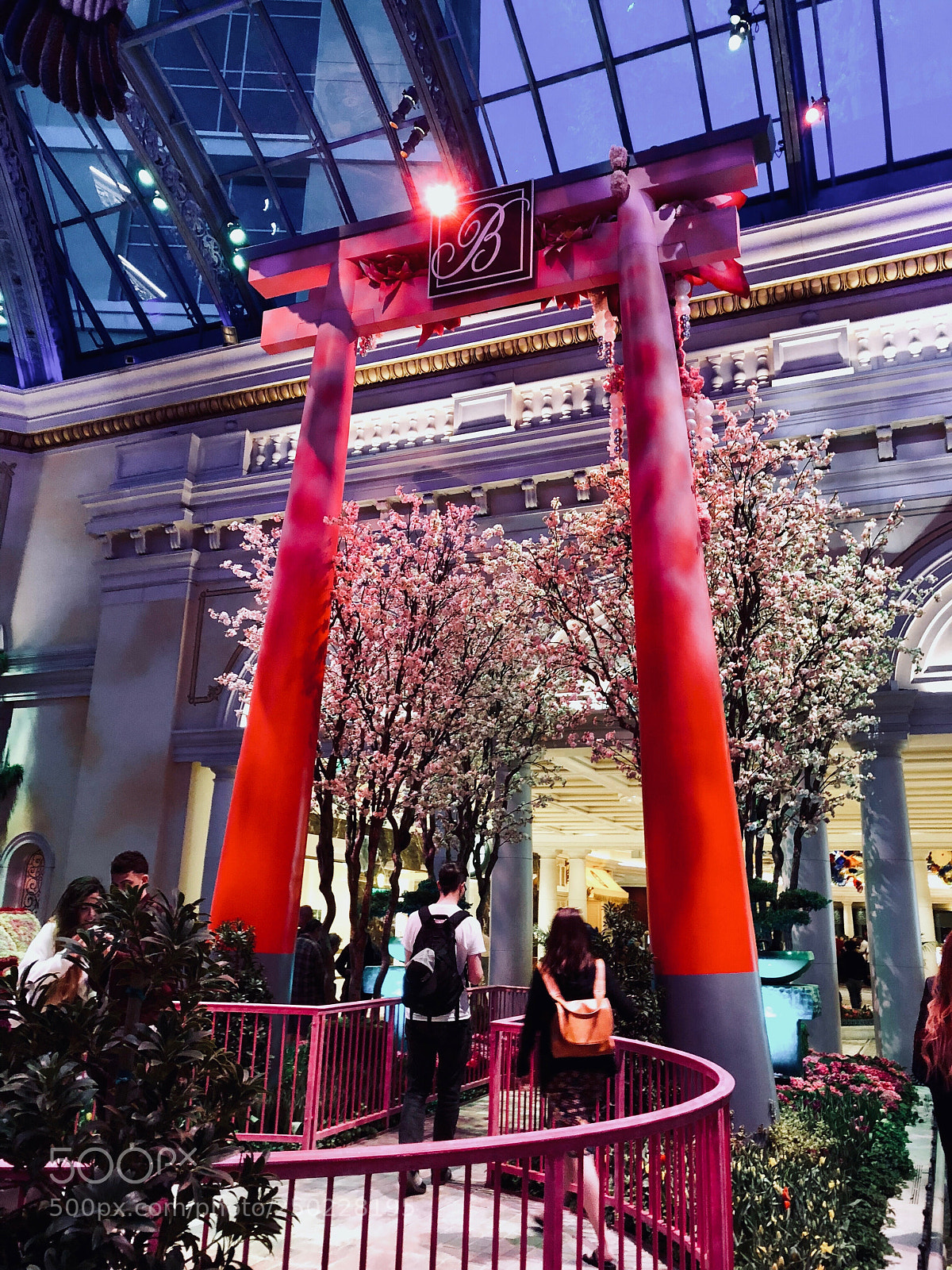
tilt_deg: +15.8
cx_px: 476
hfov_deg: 49.7
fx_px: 1027
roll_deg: -2.3
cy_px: 635
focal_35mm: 28
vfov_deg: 63.4
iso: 100
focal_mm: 3.99
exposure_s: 1/9
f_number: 1.8
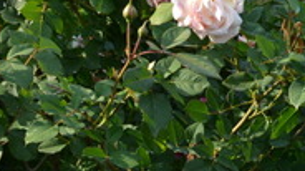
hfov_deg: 14.0
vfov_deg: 7.8
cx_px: 132
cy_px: 2
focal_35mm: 154
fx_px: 1245
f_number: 8
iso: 180
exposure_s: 1/125
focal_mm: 45
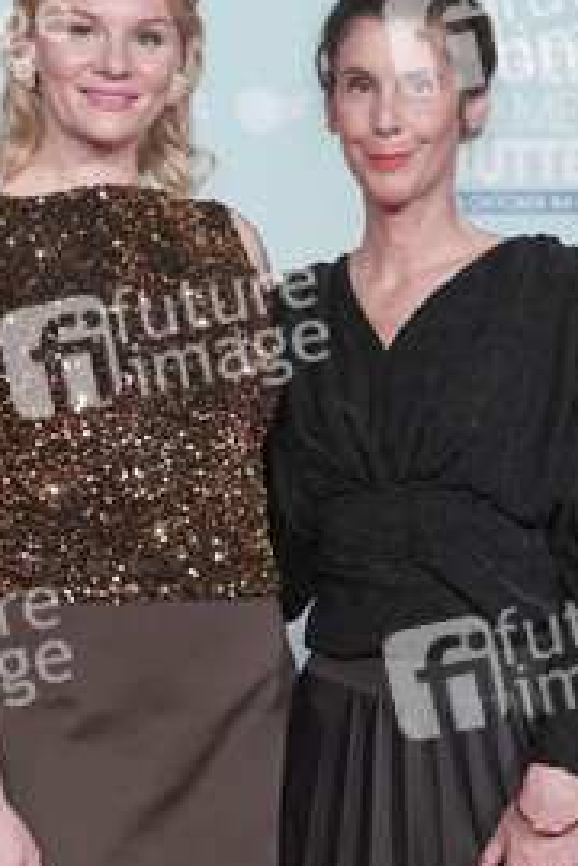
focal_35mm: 111
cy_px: 504
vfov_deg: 18.4
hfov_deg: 12.3
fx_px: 2673
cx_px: 257
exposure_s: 1/160
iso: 500
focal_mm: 75
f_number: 3.5
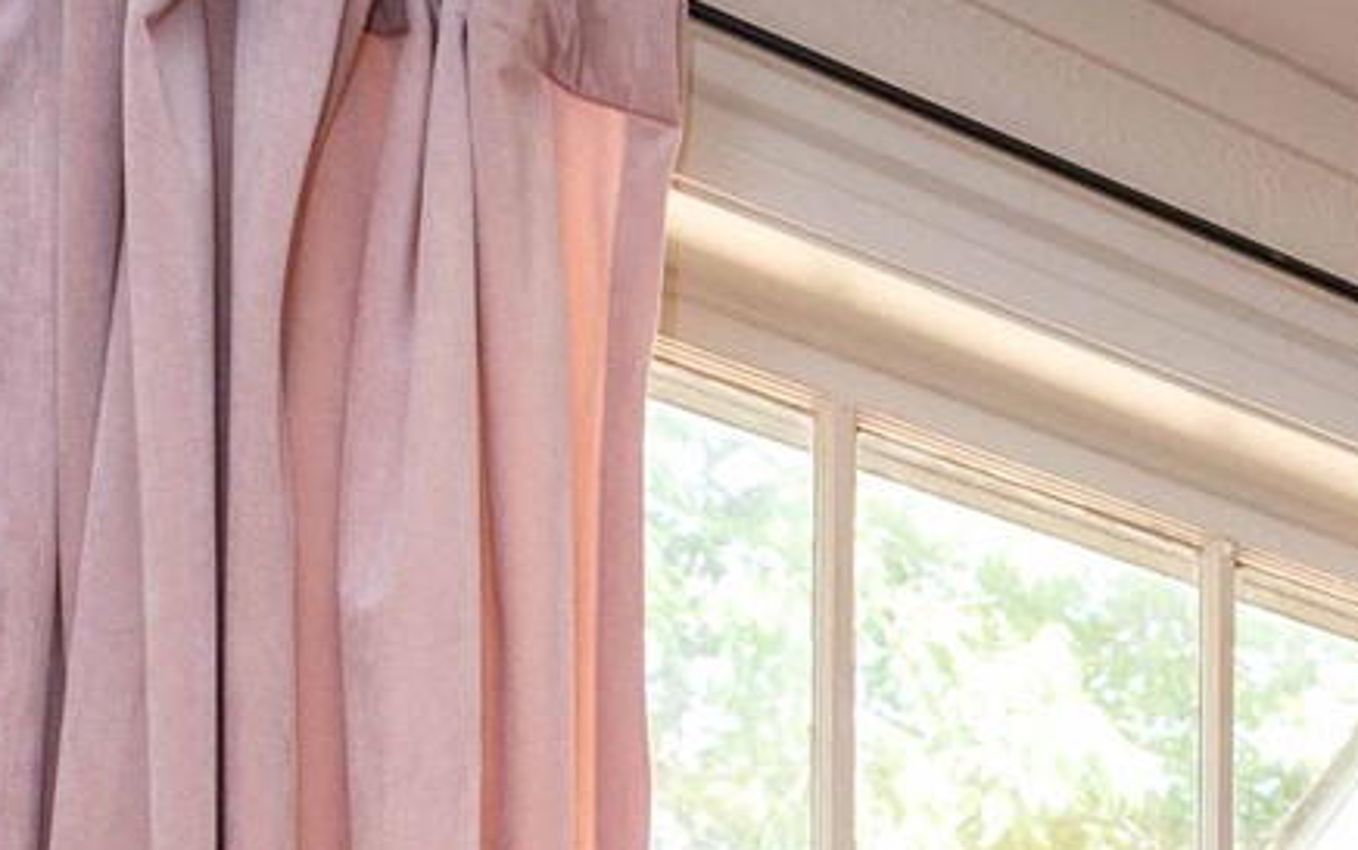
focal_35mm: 71
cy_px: 1874
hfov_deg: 18.1
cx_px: 2791
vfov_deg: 14.2
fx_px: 2629
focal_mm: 14
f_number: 4.5
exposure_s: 1/80
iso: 800
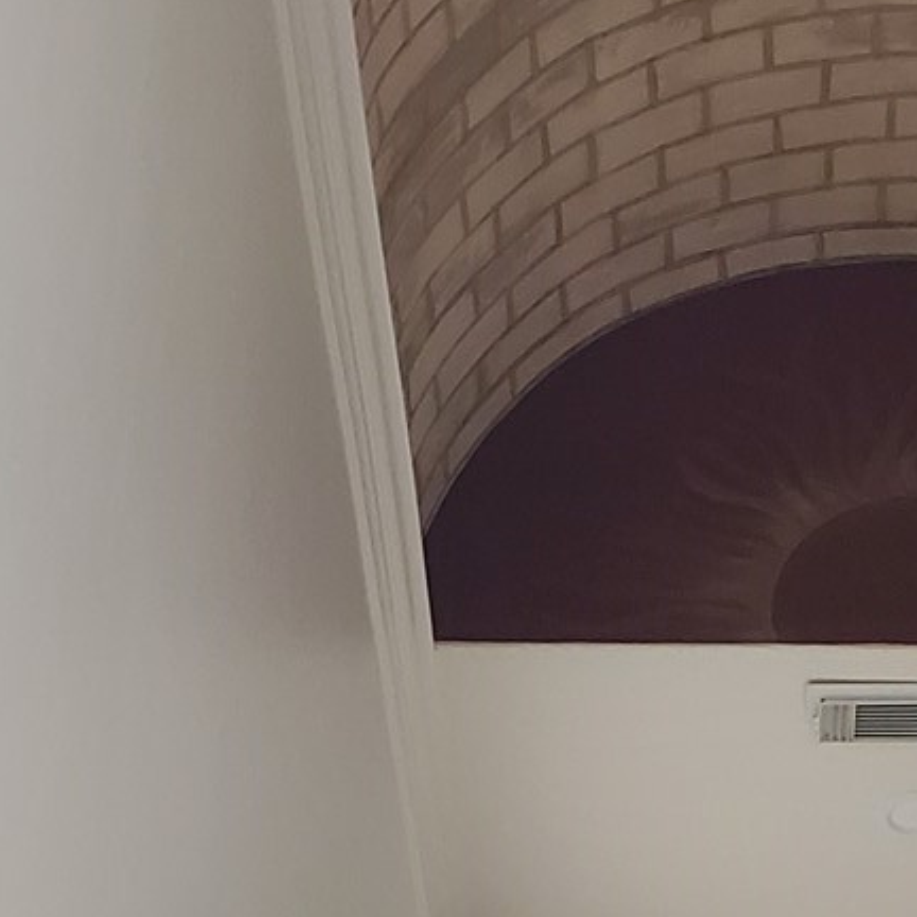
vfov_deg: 15.6
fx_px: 3267
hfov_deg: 15.8
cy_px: 1004
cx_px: 838
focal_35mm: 109
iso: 250
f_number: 2.4
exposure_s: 1/60
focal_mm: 4.3
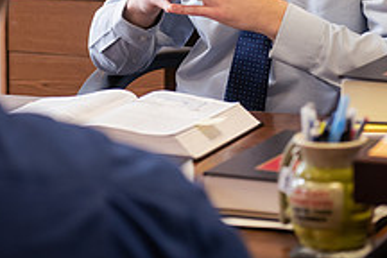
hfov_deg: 10.9
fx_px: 2021
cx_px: 165
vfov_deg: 7.2
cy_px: -76
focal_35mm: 188
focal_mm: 70
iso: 800
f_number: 3.2
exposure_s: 1/125
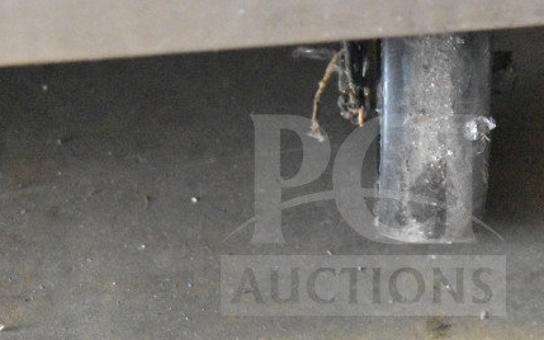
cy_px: 215
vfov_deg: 10.9
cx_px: 363
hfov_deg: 17.4
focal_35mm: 120
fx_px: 1775
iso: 25600
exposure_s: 1/100
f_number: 5.6
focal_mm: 55
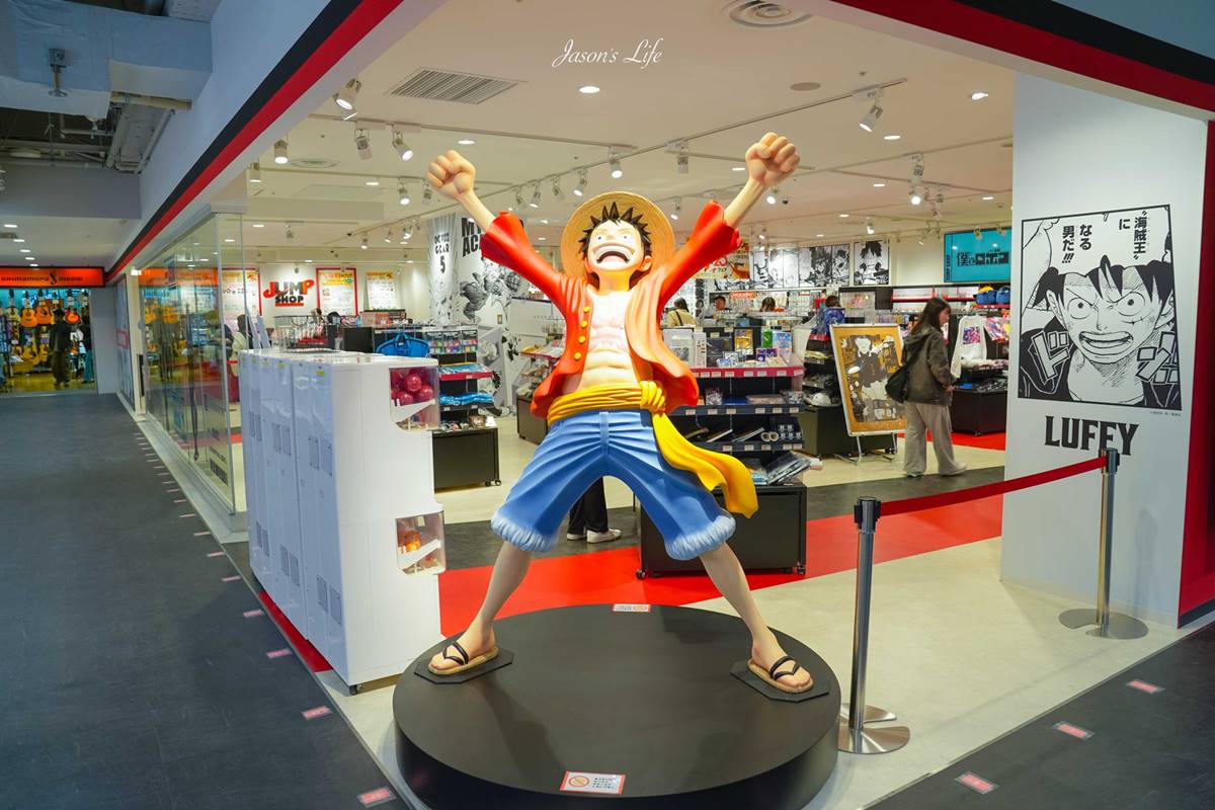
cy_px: 405
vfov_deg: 53.1
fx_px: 810
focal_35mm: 24
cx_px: 608
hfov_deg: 73.7
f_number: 4.5
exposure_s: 1/30
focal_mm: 24
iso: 125
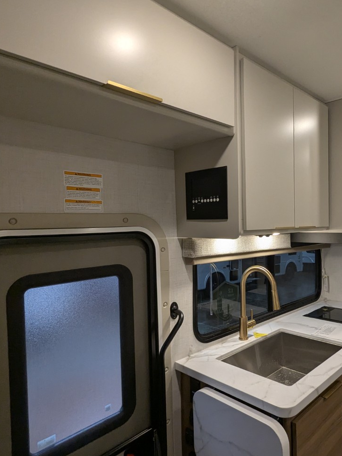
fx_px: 303
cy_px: 231
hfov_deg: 55.7
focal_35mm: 23
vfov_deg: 73.9
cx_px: 261
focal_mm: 2.35
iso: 245
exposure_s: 1/166
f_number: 2.2
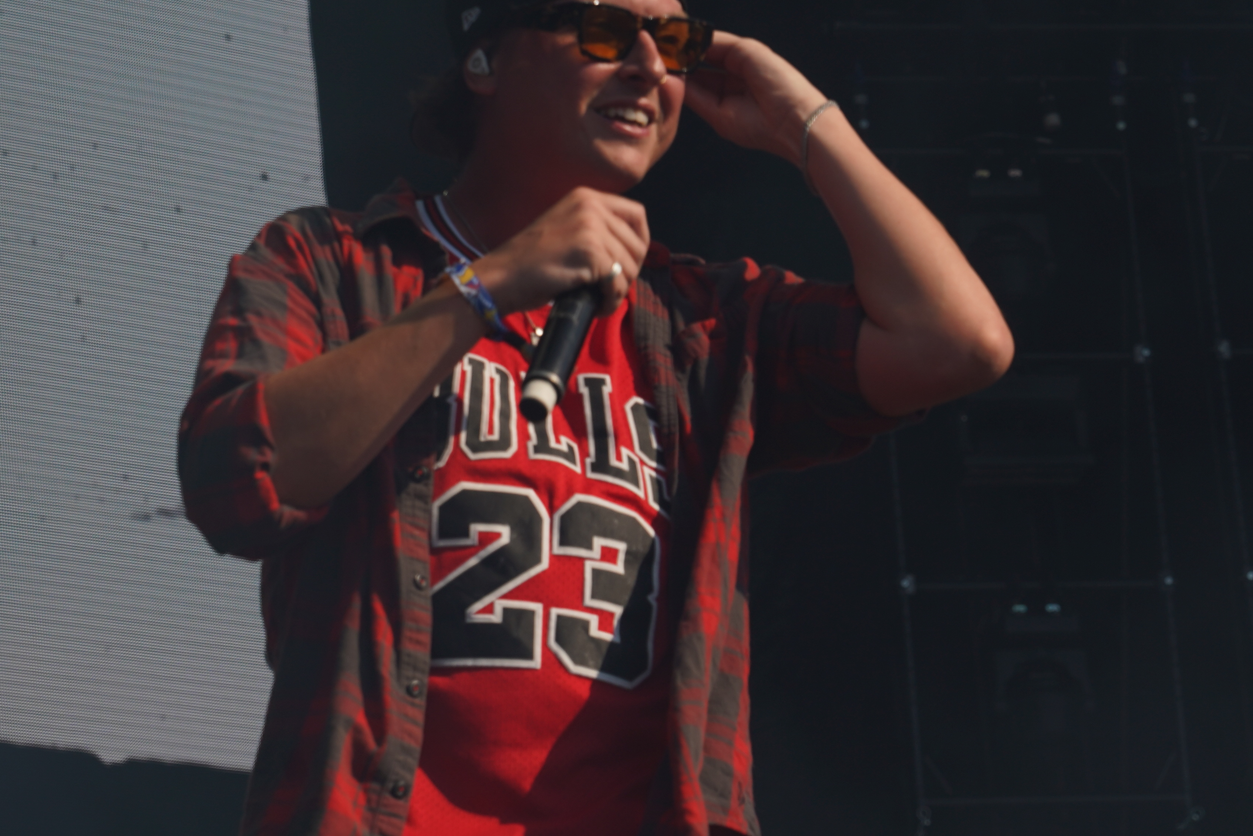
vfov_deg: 7.4
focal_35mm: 186
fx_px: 6473
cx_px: 788
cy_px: 467
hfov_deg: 11.0
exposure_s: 1/640
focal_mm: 105
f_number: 8
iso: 100
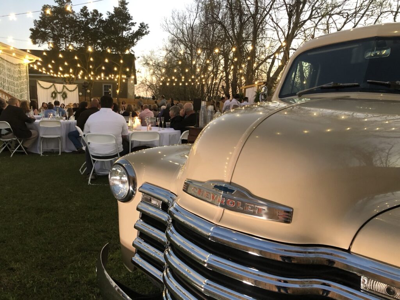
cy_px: 150
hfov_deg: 63.4
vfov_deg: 49.7
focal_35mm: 28
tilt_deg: -6.6
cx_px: 200
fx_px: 324
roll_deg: -0.6
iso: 100
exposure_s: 1/11
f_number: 1.8
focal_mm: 4
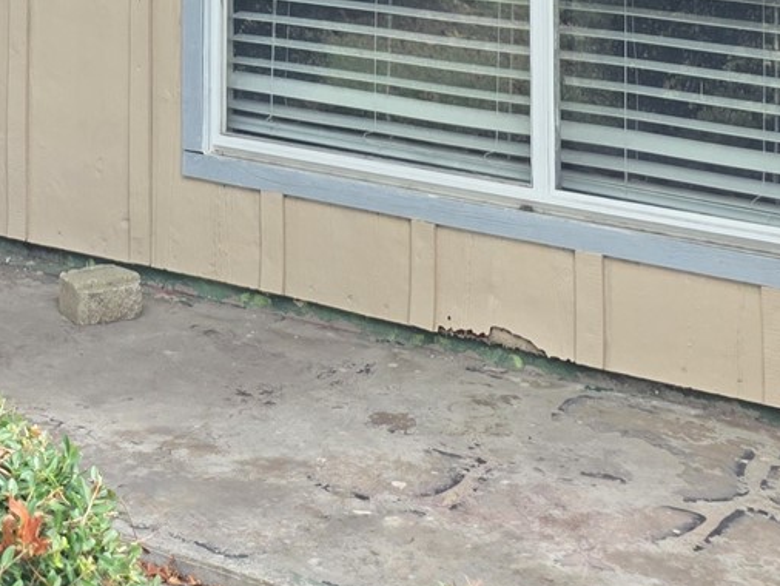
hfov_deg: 20.0
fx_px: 2097
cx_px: -102
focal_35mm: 93
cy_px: -456
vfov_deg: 14.2
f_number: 1.7
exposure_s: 1/180
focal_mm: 6.25
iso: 64
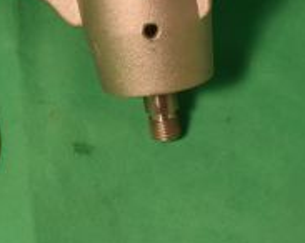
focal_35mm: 148
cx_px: -38
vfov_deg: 10.2
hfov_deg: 12.8
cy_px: -53
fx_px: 1335
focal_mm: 32
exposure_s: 1/50
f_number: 20
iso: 560
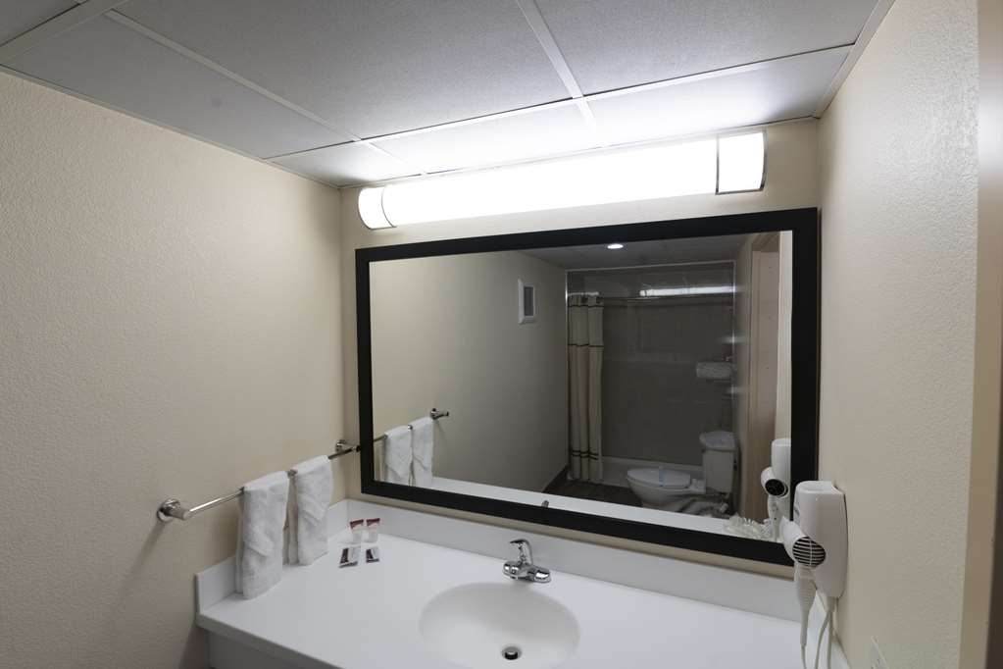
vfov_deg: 73.7
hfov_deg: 96.7
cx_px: 502
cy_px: 334
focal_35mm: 16
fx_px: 446
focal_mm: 16
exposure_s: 1/250
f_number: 6.3
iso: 500
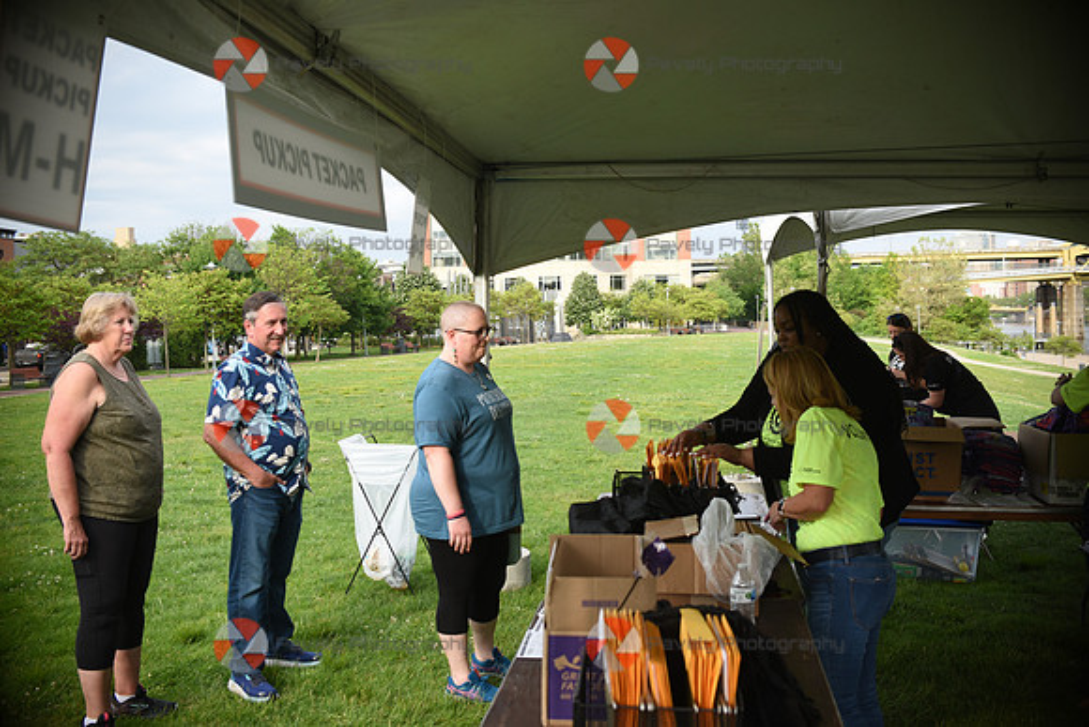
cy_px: 364
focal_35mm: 35
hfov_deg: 54.4
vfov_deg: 37.9
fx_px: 1059
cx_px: 544
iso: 320
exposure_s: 1/400
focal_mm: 35
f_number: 6.3
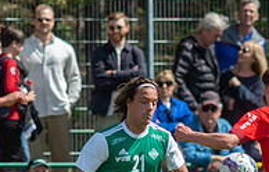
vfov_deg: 0.9
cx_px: 152
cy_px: 236
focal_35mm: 1520
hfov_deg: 1.4
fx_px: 11215
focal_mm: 420
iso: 180
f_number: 4
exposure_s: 1/1250
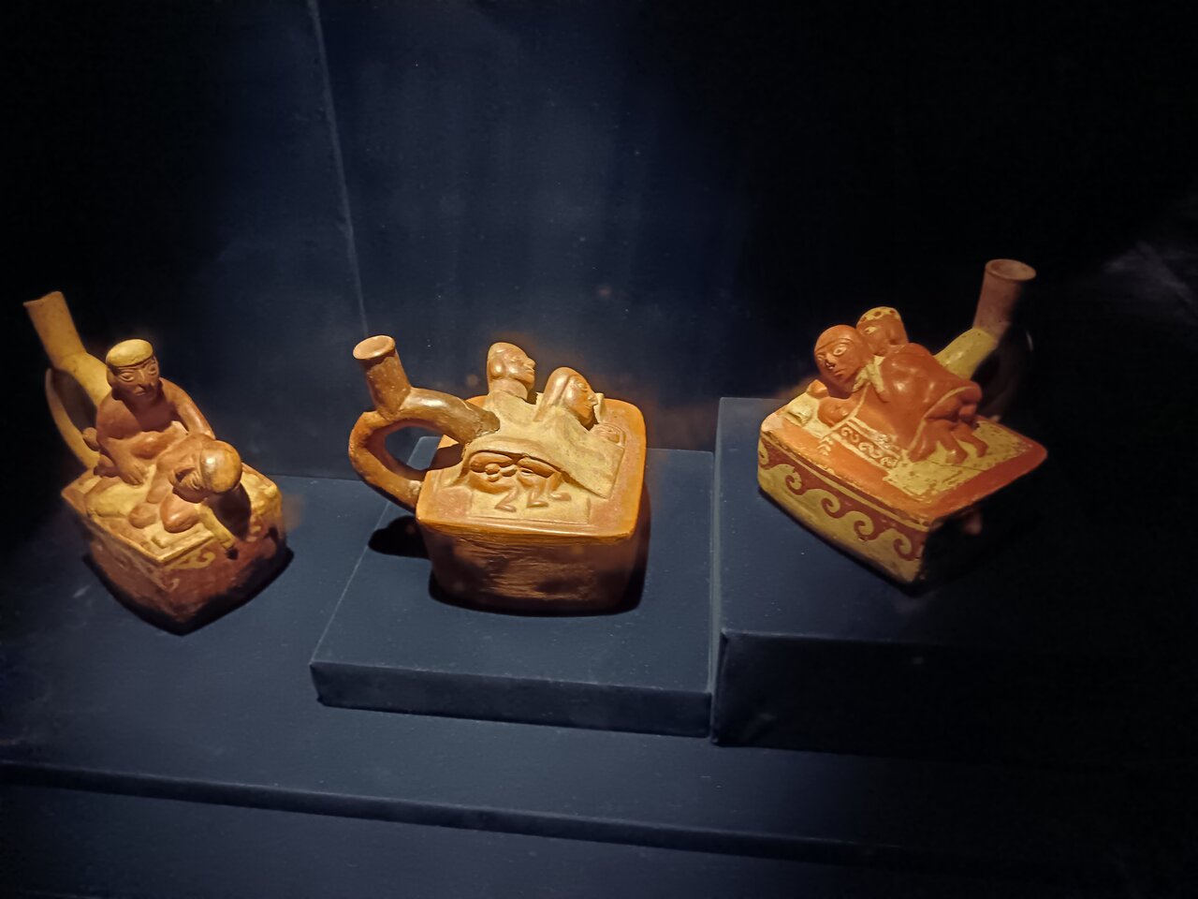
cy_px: 450
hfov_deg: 65.3
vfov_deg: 51.4
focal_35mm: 27
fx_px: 934
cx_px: 599
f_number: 1.9
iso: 3328
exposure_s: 1/20
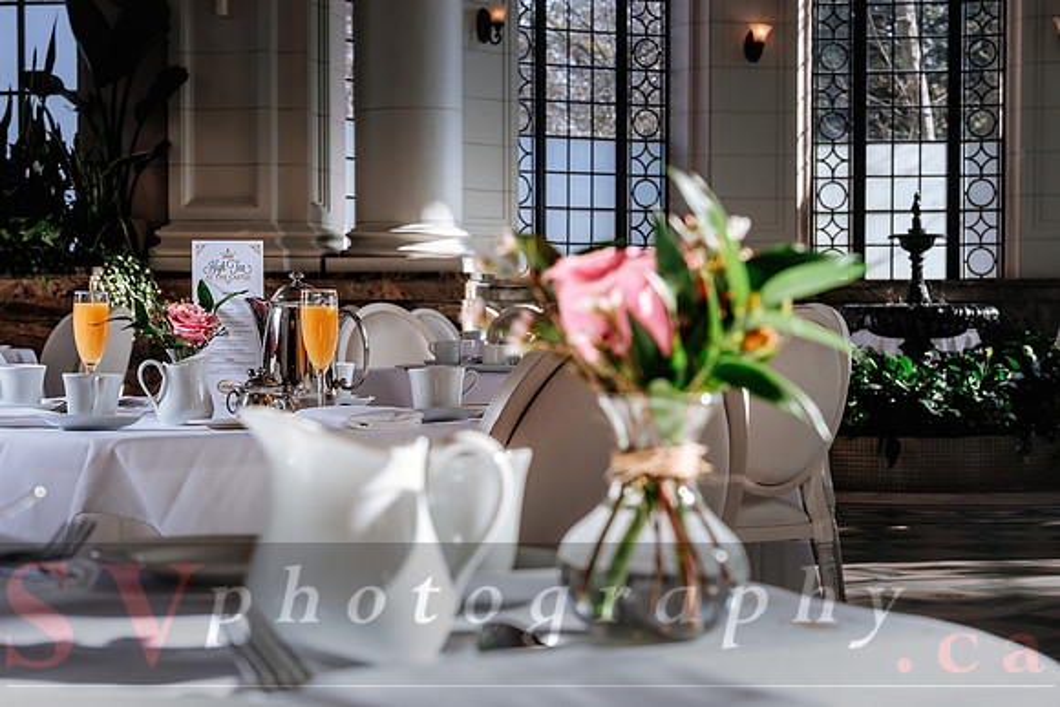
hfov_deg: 27.0
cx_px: 530
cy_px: 354
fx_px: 2209
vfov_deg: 18.2
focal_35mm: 75
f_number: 8
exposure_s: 1/125
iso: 200
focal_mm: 50
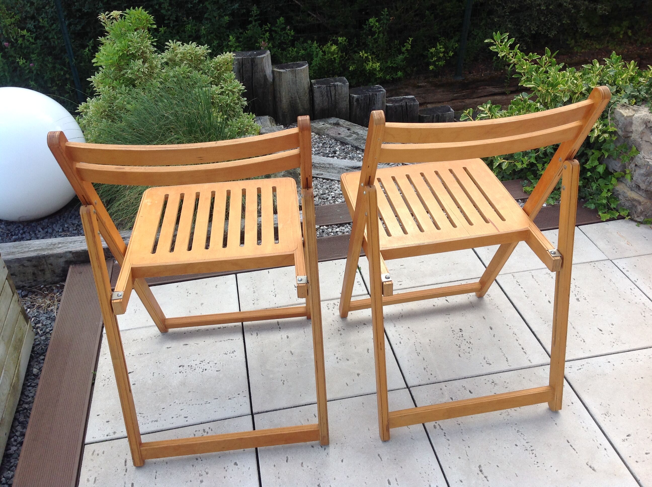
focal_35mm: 35
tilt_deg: -34.6
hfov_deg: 52.7
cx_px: 326
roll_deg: +2.3
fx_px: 658
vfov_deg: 40.6
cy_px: 244
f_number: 2.4
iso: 50
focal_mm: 4.28
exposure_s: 1/312
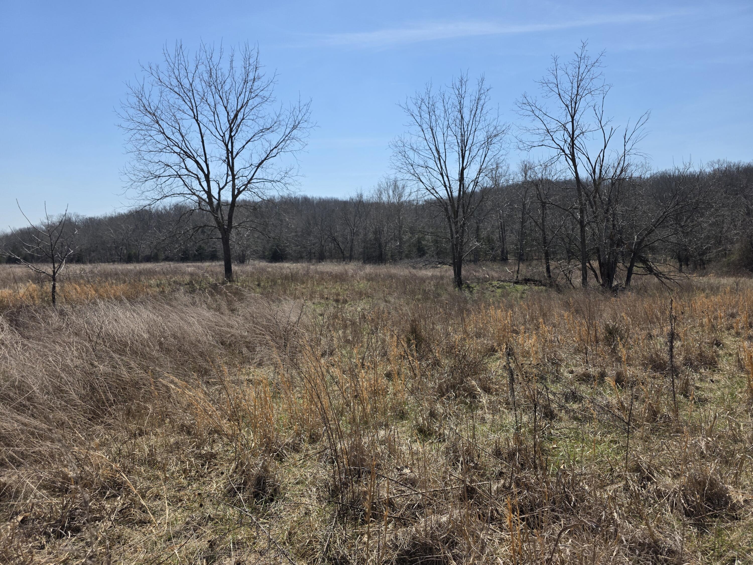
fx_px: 500
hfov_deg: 73.9
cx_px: 376
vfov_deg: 58.9
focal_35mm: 23
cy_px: 282
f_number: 1.7
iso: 80
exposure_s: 1/7626
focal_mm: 6.3
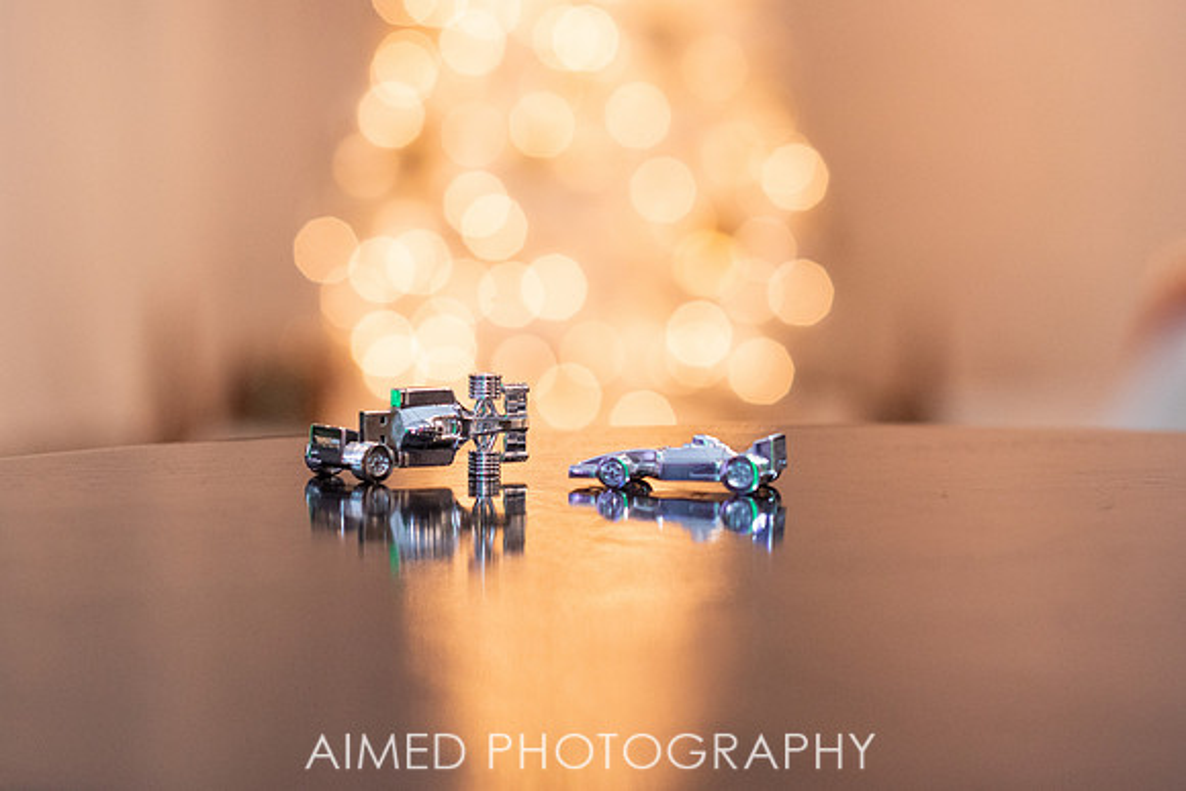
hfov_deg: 20.1
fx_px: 3346
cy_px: 378
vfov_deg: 13.5
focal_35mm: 102
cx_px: 601
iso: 1600
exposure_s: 1/200
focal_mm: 85
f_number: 3.2
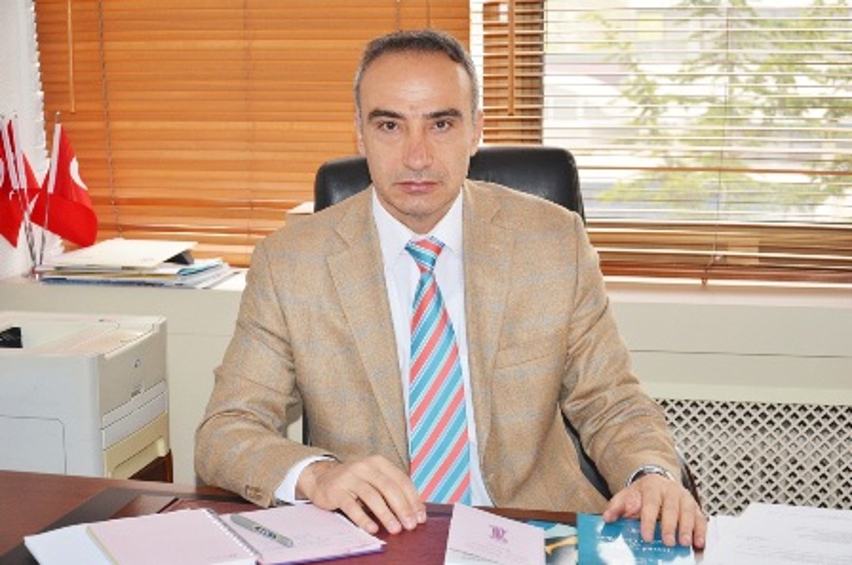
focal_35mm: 68
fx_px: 1595
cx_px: 426
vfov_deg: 20.1
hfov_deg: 29.9
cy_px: 282
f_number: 4.8
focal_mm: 45
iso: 800
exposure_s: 1/60
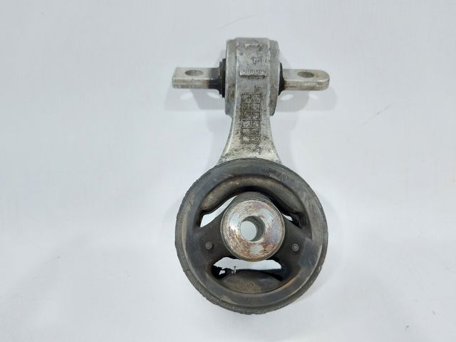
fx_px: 316
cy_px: 171
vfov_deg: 56.8
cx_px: 228
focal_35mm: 24
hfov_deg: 71.6
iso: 125
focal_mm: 5.23
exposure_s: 1/50
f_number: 1.8
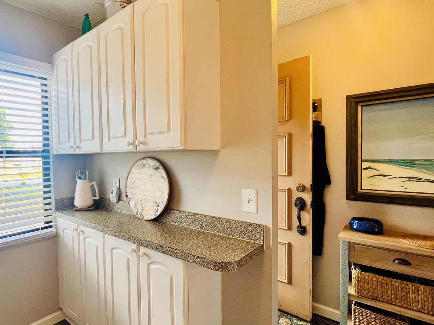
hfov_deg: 82.4
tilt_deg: -2.4
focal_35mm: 19
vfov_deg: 68.7
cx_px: 153
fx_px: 238
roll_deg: +1.4
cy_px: 166
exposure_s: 1/120
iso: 100
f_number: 1.8
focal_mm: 1.57
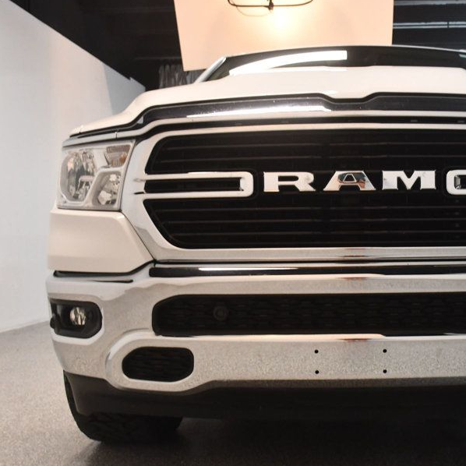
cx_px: 348
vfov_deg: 35.4
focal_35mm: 48
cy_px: 238
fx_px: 731
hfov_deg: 34.6
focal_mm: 22
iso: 1800
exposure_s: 1/125
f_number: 3.5
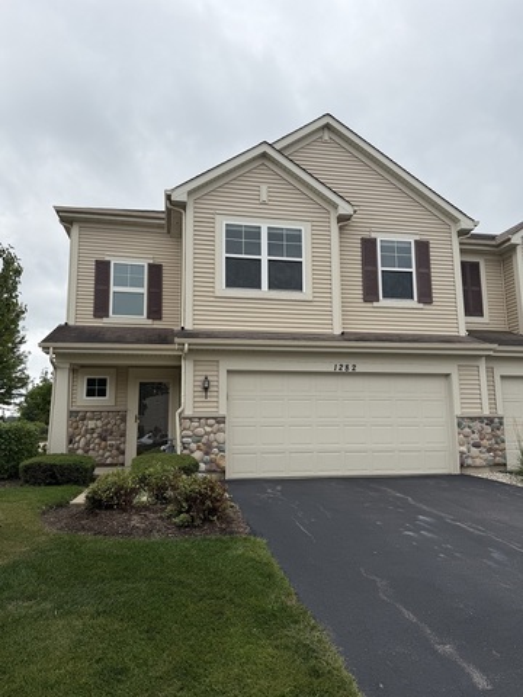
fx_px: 483
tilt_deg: +10.4
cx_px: 262
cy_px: 348
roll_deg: +0.5
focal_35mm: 24
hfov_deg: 56.8
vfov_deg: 71.6
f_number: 1.78
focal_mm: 6.76
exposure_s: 1/1361
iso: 80
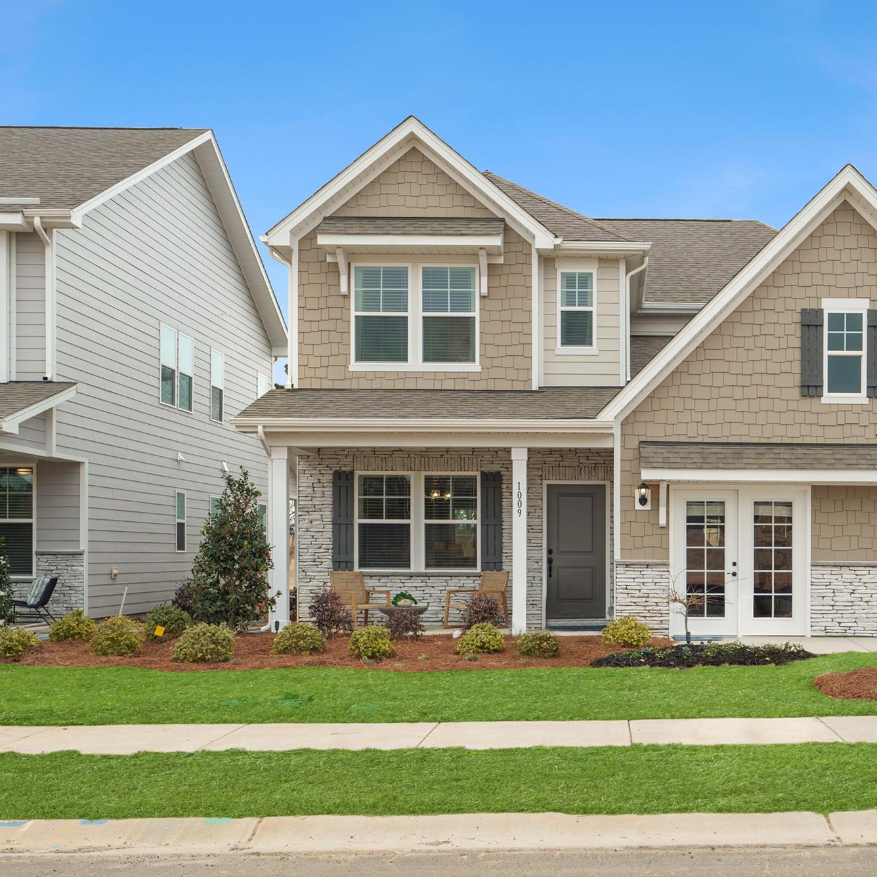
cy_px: 439
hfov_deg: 37.9
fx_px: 1251
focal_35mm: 44
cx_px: 633
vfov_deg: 38.6
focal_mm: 33.5
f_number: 7.1
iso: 100
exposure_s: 1/50
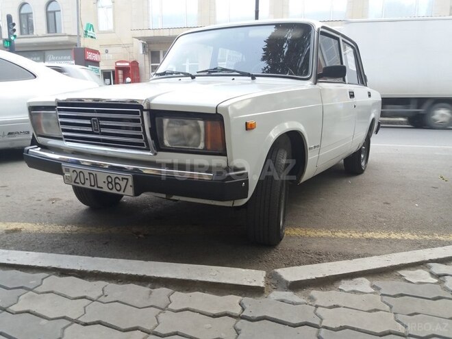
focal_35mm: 28
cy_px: 170
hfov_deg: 63.4
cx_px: 226
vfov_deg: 49.7
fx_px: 366
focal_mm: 3.7
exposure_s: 1/33
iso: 80
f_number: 1.9
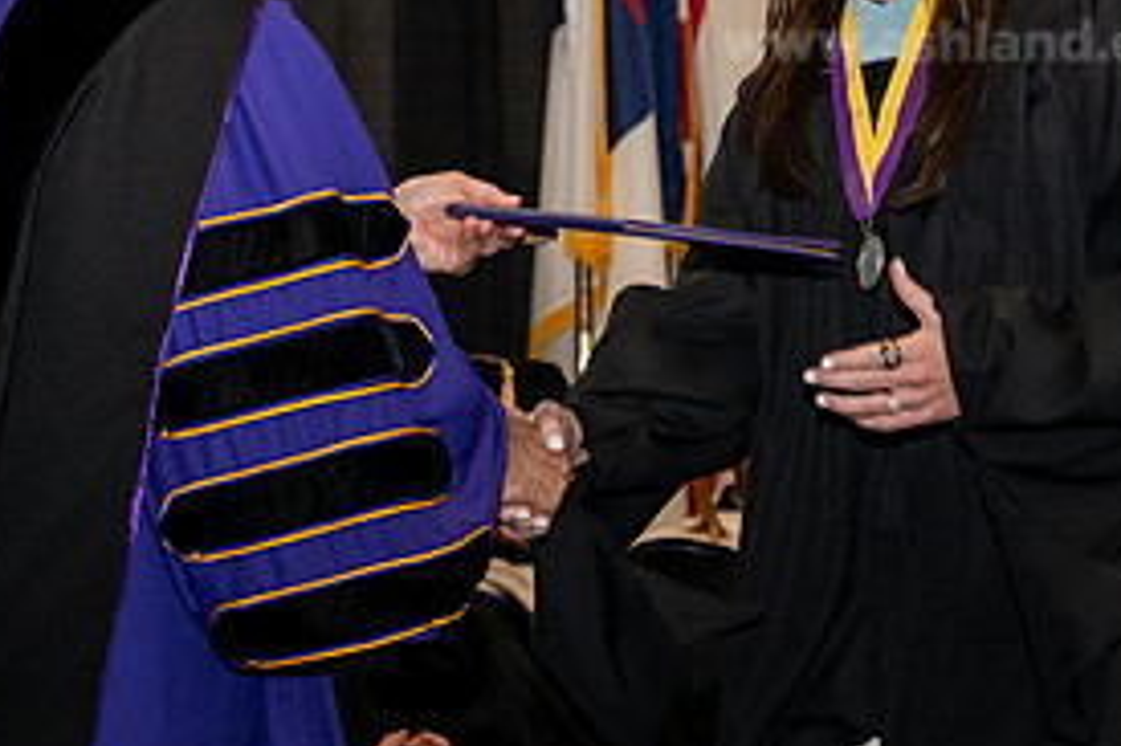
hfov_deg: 10.8
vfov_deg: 7.2
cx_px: 538
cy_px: 128
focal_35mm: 190
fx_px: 5913
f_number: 5.6
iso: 1600
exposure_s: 1/200
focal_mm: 90
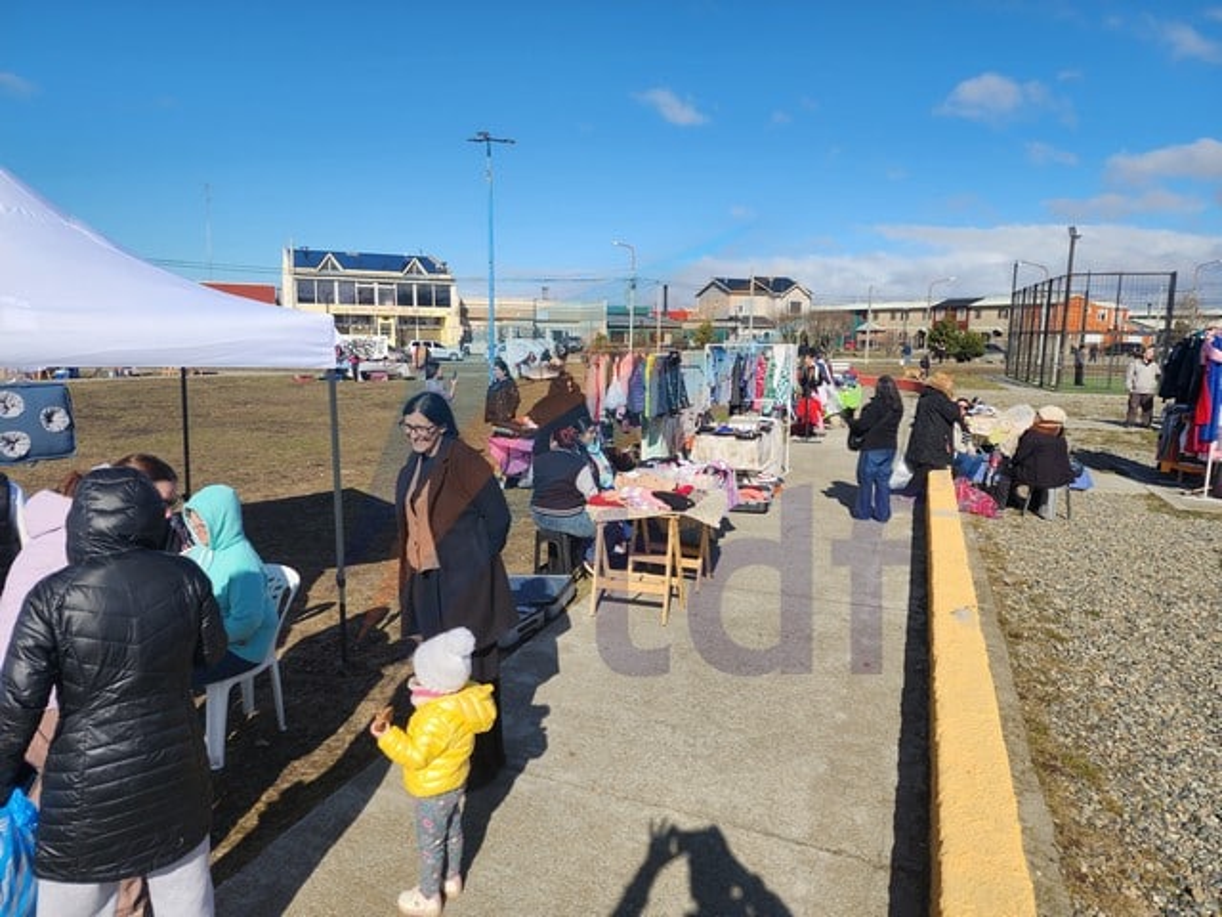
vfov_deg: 58.9
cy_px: 458
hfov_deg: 73.9
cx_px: 611
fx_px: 812
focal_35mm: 23
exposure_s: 1/1361
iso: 12
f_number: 1.8
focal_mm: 6.4
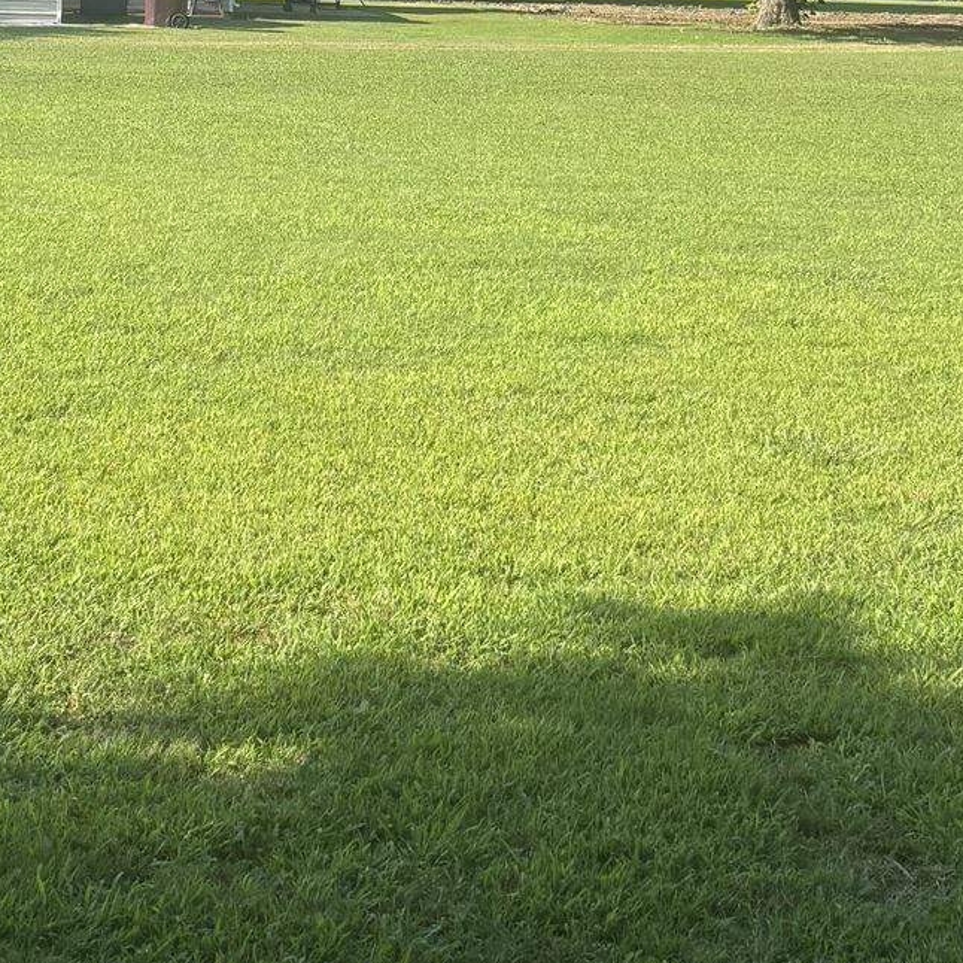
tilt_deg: +0.2
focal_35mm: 82
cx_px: 417
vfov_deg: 20.3
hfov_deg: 21.1
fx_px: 2581
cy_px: -40
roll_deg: -2.8
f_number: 1.6
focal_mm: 5.96
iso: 50
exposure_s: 1/2242
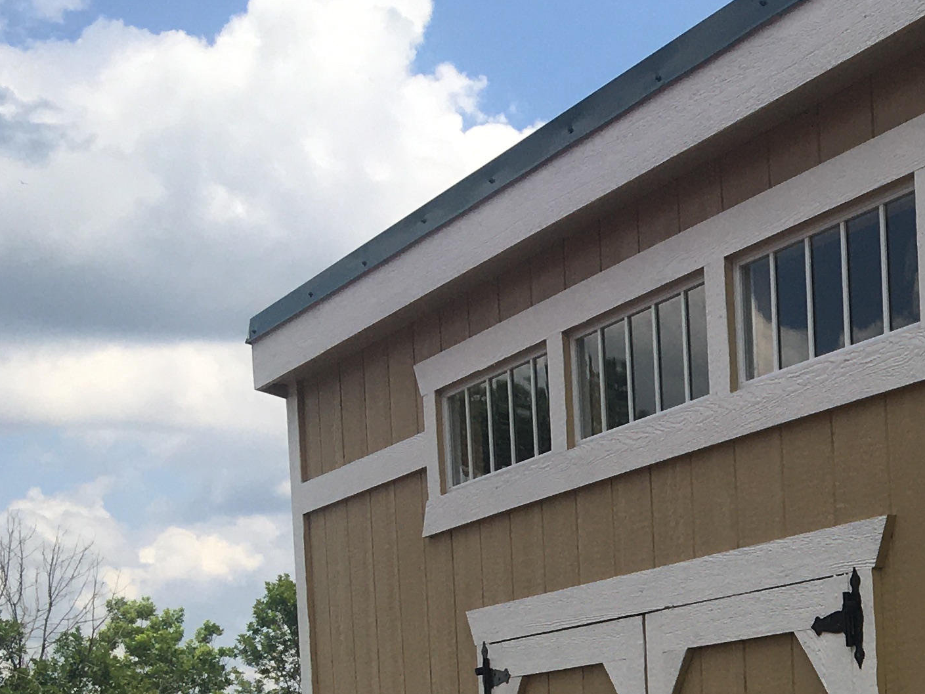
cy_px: 855
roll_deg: +2.3
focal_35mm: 83
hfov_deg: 21.1
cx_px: 1236
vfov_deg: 16.9
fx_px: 2218
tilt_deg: +0.2
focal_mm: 4.15
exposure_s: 1/1748
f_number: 2.2
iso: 25
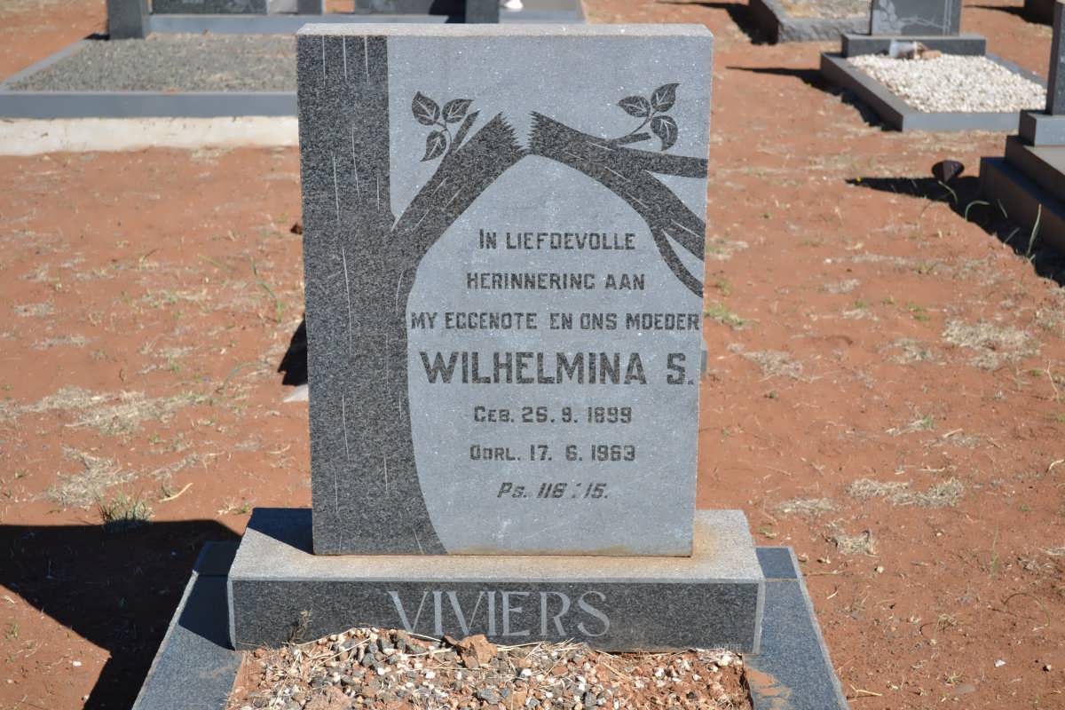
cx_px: 532
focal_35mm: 54
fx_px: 1597
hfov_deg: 36.9
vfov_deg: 25.1
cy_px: 355
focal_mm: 36
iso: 100
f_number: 5.6
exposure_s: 1/125
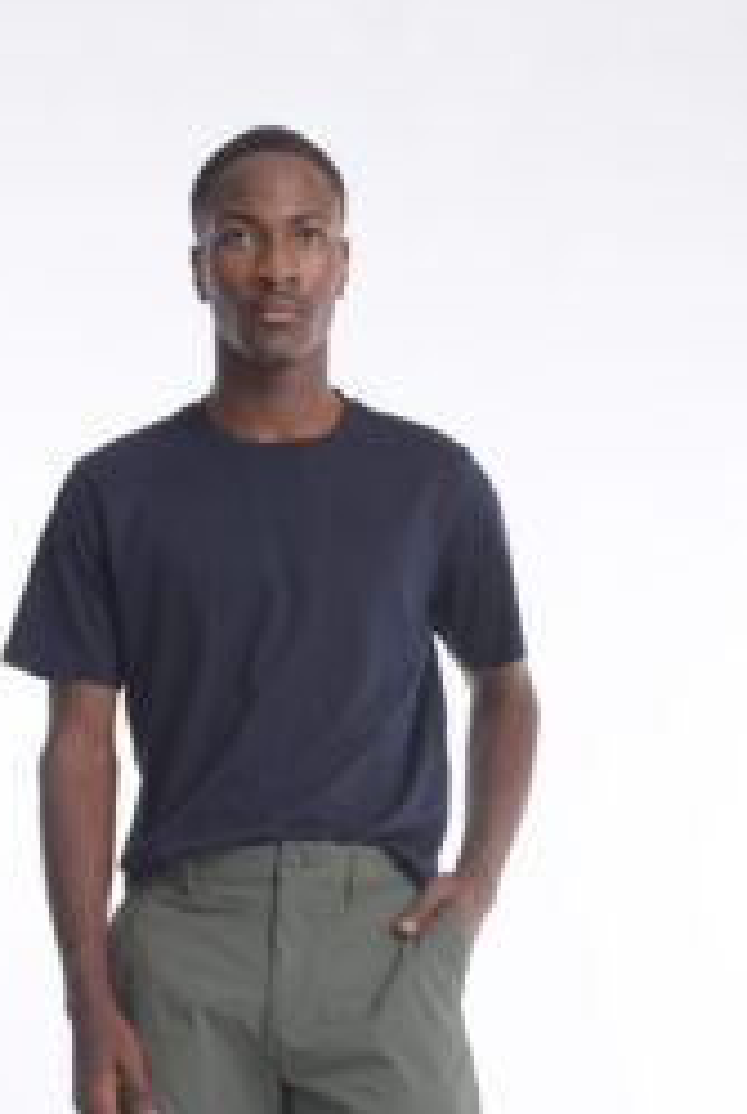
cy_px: 984
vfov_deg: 21.4
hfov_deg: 14.7
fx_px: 2882
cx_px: 273
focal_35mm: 93
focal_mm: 50
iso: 400
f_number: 11
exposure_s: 1/250
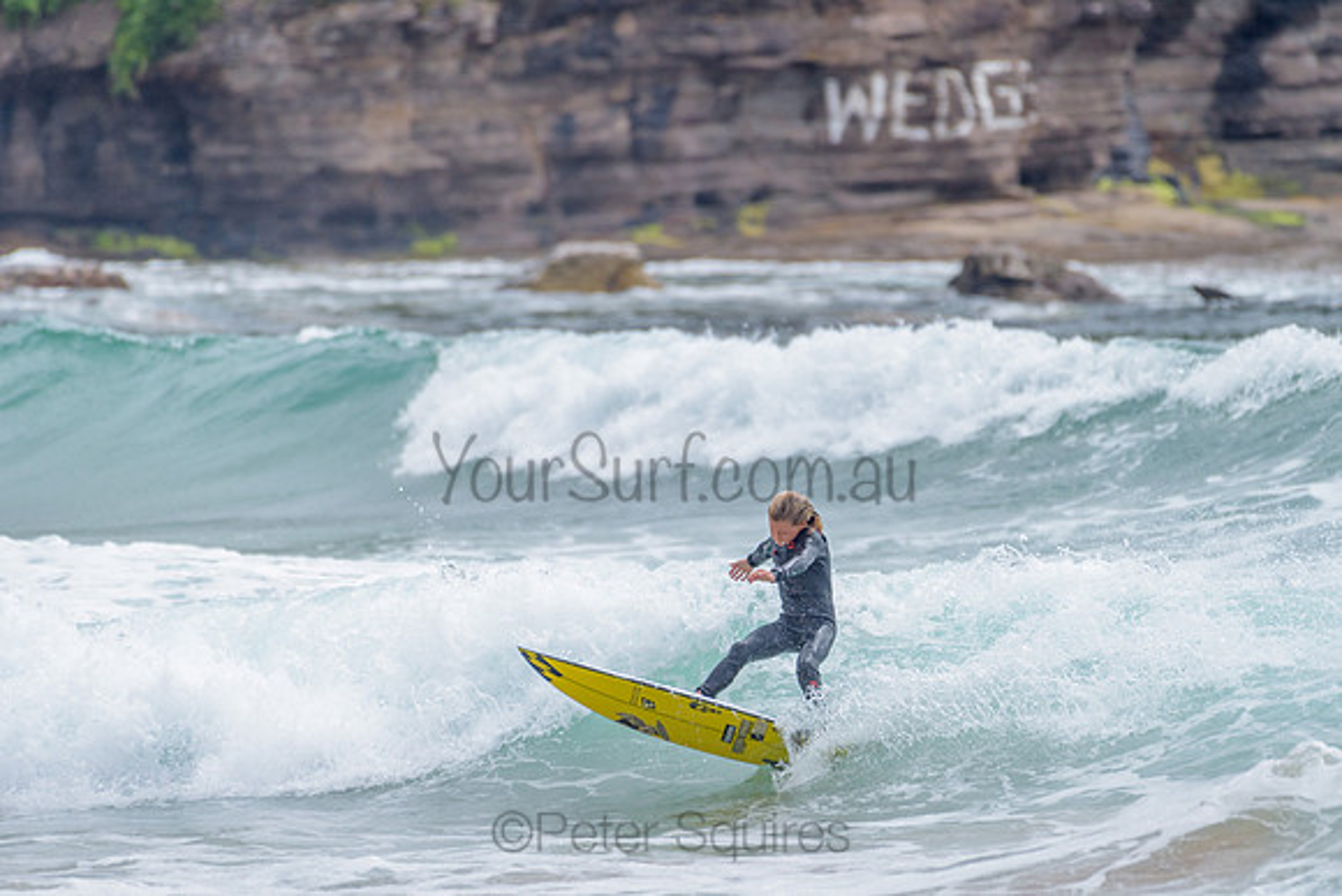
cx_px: 775
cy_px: 549
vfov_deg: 2.2
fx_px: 22859
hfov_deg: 3.4
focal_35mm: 613
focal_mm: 500
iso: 250
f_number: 5.6
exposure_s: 1/2000
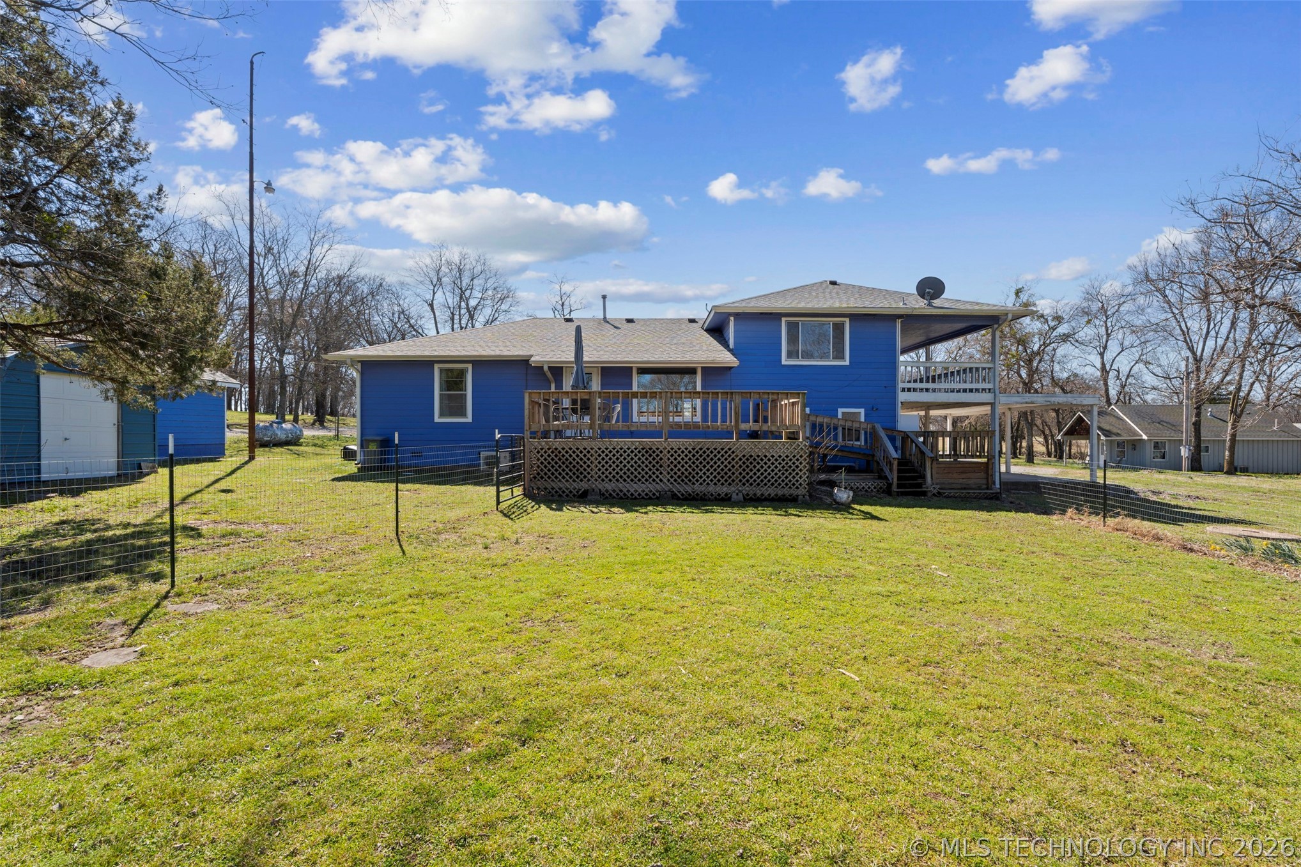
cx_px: 650
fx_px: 578
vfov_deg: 73.7
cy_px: 434
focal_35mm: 16
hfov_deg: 96.7
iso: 160
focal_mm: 16
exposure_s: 1/400
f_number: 8
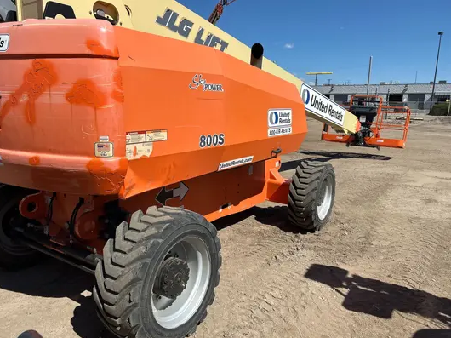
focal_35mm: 27
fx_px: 352
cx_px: 222
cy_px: 175
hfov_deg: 65.3
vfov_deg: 51.3
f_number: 1.5
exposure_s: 1/5587
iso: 50
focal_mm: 5.7
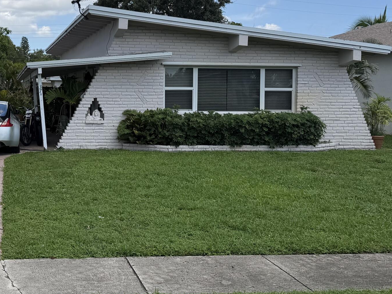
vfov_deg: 27.4
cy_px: 108
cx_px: 89
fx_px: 600
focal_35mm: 53
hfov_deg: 35.2
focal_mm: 6.76
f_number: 1.78
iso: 80
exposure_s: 1/3953
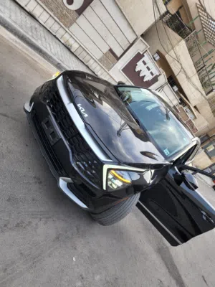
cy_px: 144
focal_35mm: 23
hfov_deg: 58.9
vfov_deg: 73.9
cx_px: 108
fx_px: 190
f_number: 1.8
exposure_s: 1/60
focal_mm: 6.4
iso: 40
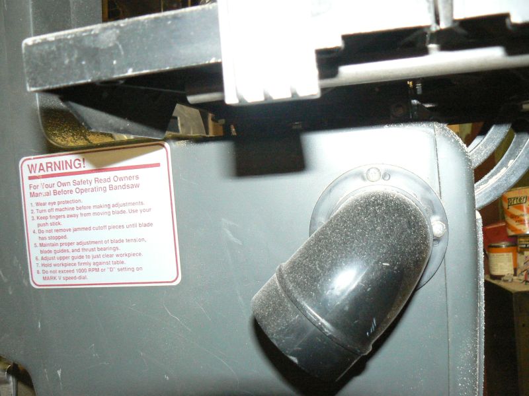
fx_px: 550
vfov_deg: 39.7
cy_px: 198
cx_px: 264
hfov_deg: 51.4
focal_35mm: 36
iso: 400
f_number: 2.8
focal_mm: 6
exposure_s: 1/30
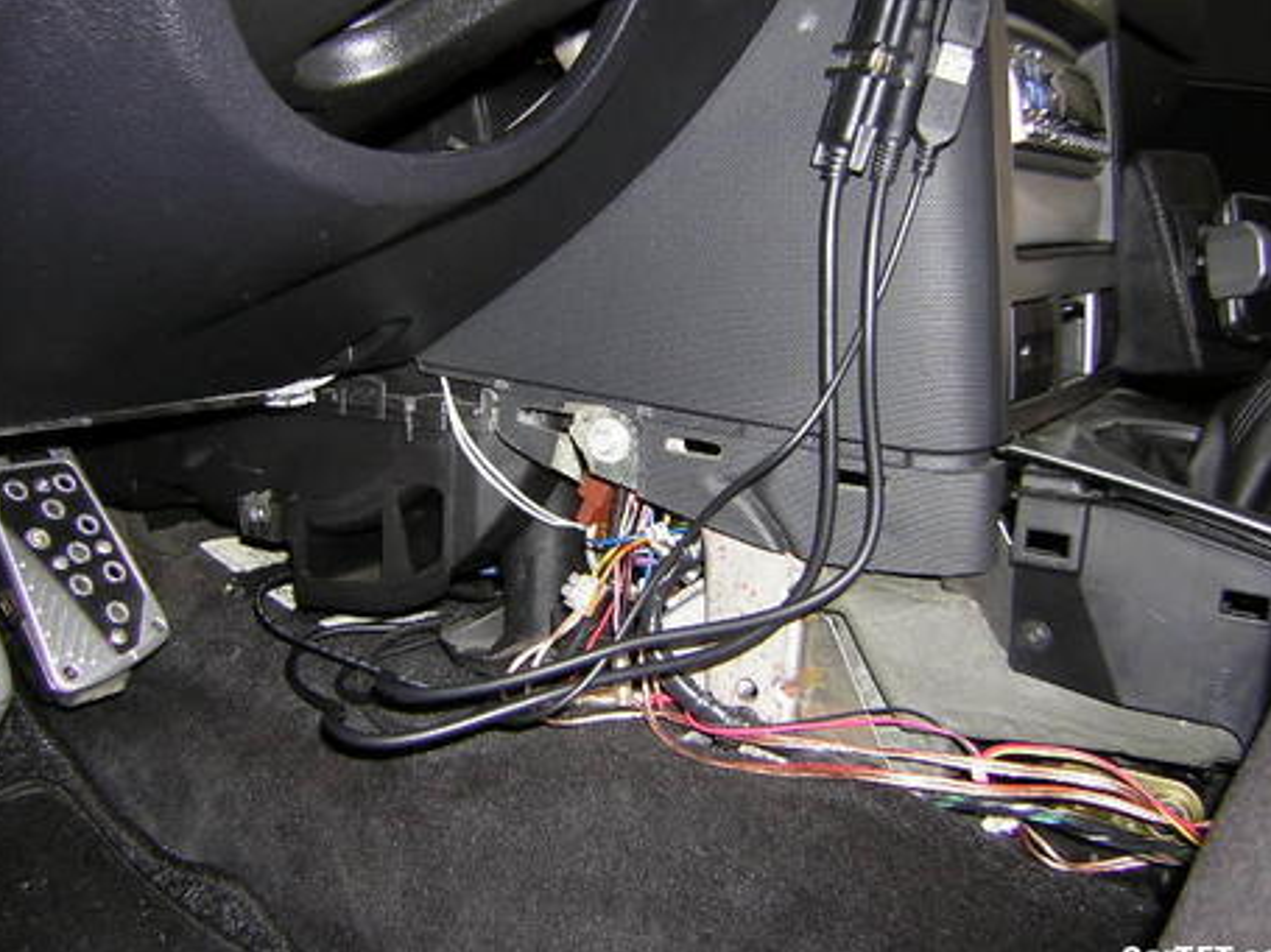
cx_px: 651
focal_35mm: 38
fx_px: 1395
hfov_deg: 49.0
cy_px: 477
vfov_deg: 37.7
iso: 50
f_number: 2.6
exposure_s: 1/60.1
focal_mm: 4.7
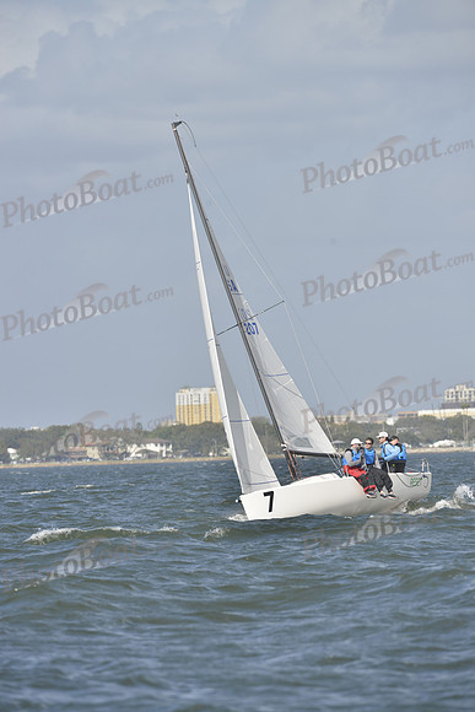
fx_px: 7911
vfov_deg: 5.2
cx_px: 238
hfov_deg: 3.4
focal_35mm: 400
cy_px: 356
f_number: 9
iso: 400
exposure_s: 1/1250
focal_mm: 400
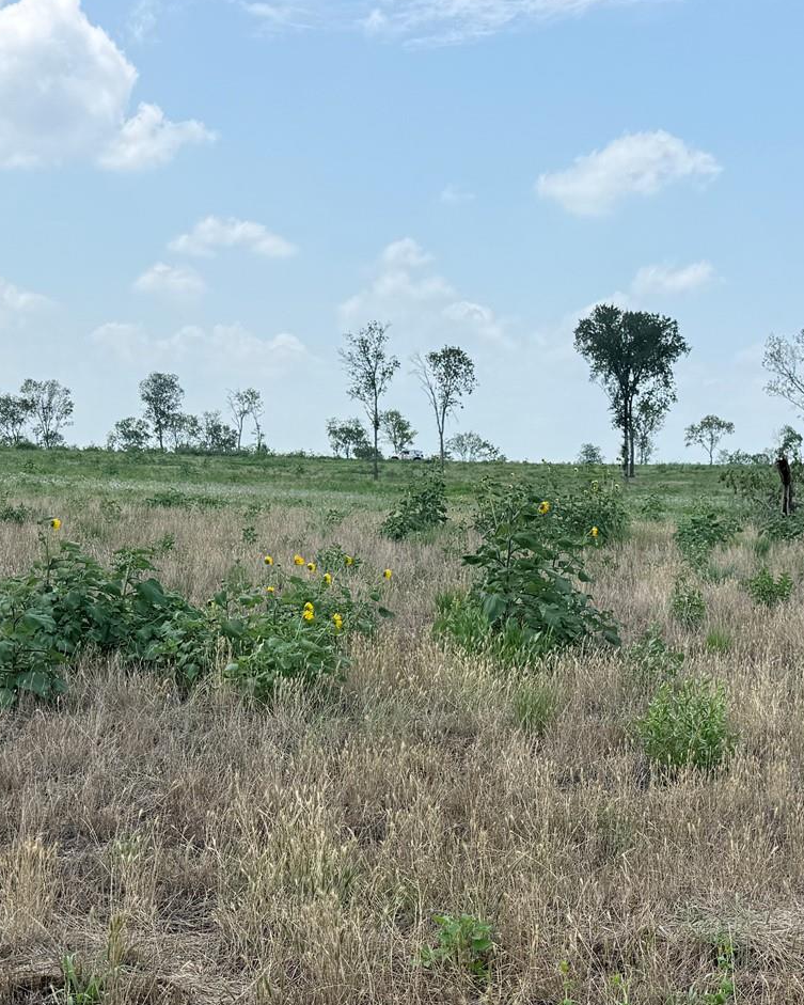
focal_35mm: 51
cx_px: 581
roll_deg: -0.3
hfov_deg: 29.3
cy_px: 789
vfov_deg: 35.6
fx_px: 1517
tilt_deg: -10.9
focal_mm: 6.76
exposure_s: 1/4405
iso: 80
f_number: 1.78
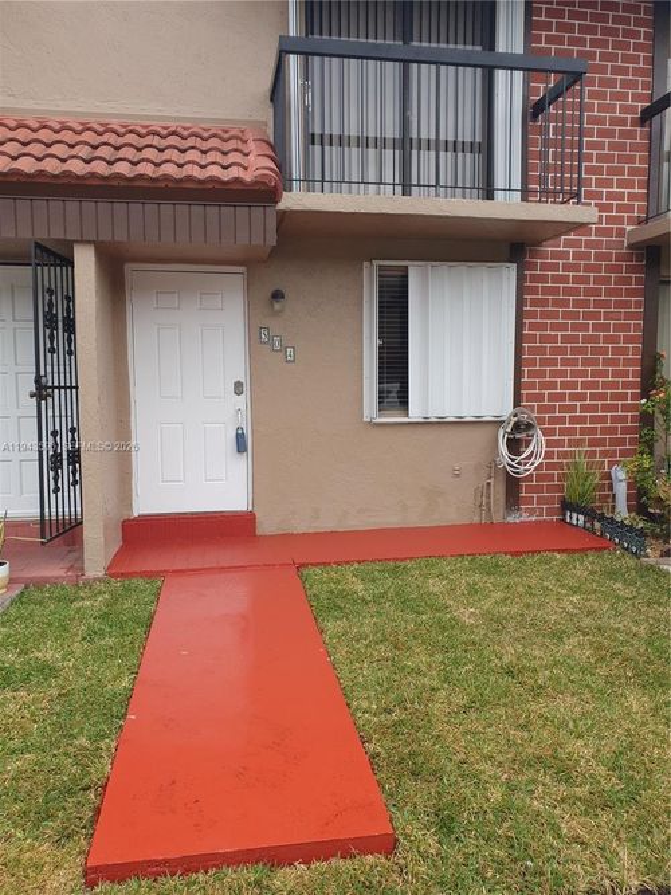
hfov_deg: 53.0
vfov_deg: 67.3
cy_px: 448
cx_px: 336
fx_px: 672
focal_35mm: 26
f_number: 2.4
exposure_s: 1/356
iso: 50
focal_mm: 4.32
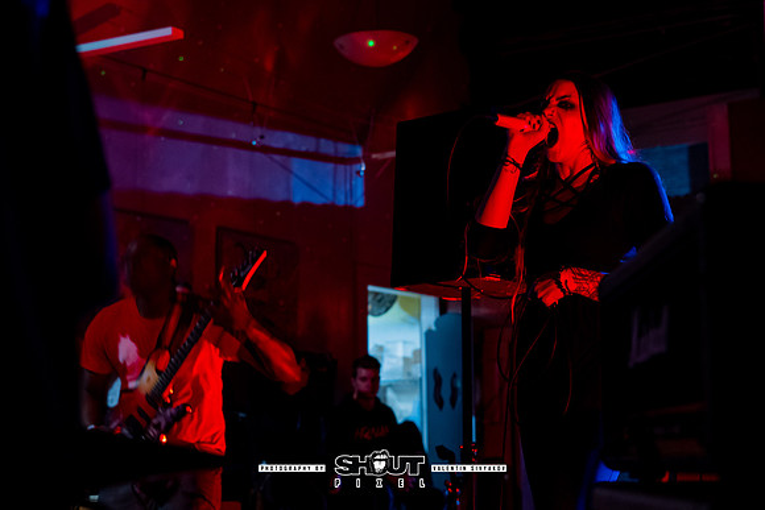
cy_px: 276
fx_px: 1396
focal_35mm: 66
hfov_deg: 30.6
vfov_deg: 20.7
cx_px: 406
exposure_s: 1/25
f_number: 2.8
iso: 3200
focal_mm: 50
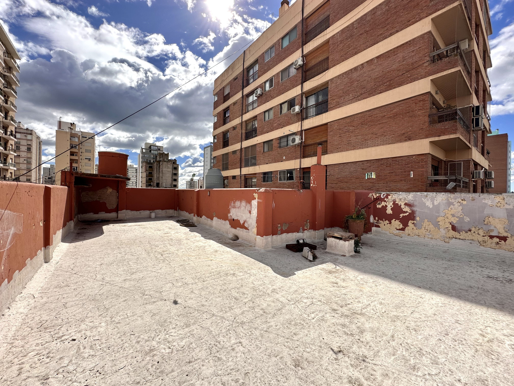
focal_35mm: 14
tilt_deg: +0.0
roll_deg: -0.3
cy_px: 193
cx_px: 257
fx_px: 208
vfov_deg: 85.7
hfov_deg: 102.1
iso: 50
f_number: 2.2
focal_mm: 2.22
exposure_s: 1/2817
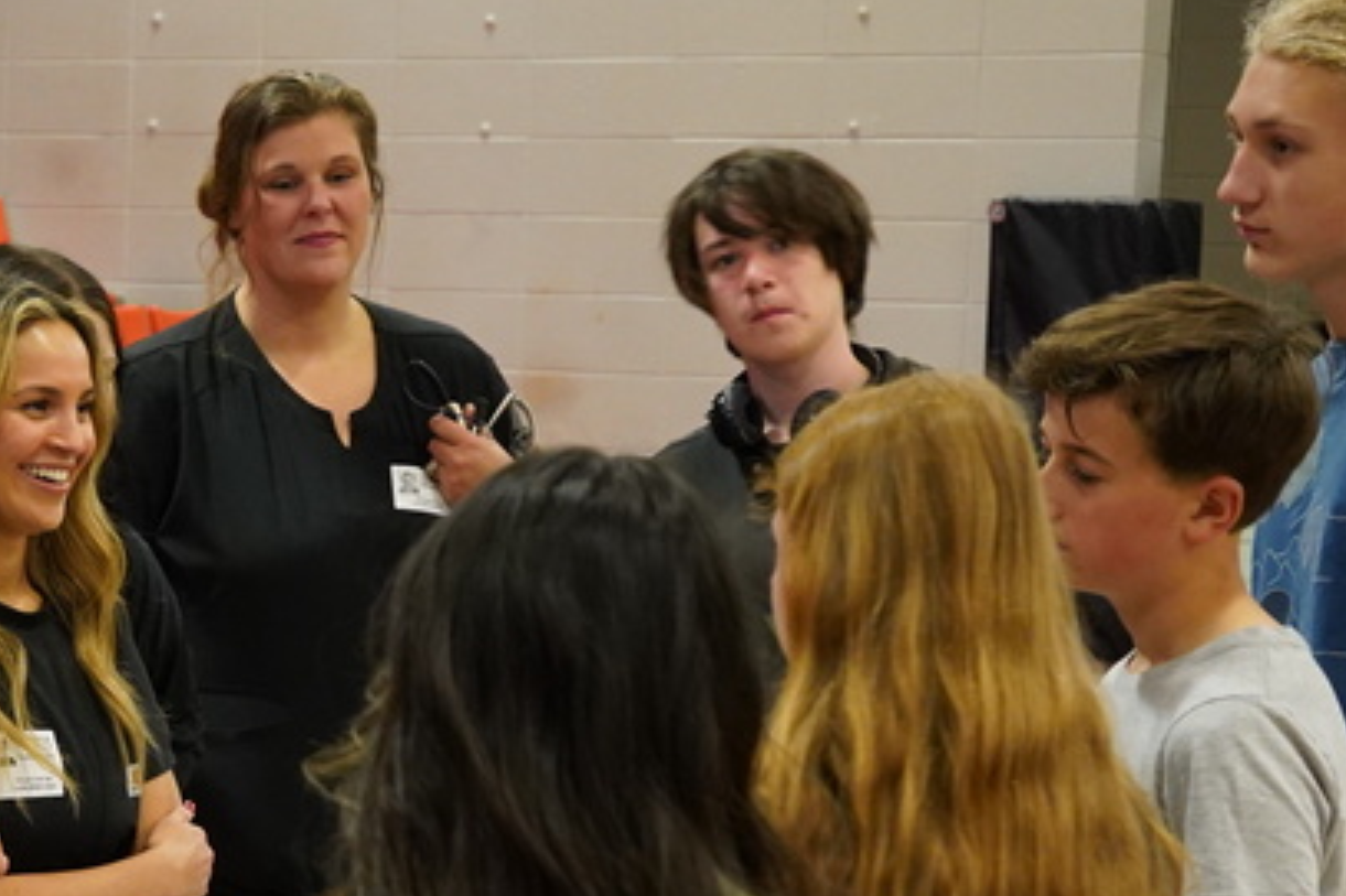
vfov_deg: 12.0
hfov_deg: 17.7
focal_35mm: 114
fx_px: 4260
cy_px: 736
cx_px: 136
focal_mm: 39
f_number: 4.5
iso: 3200
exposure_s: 1/60
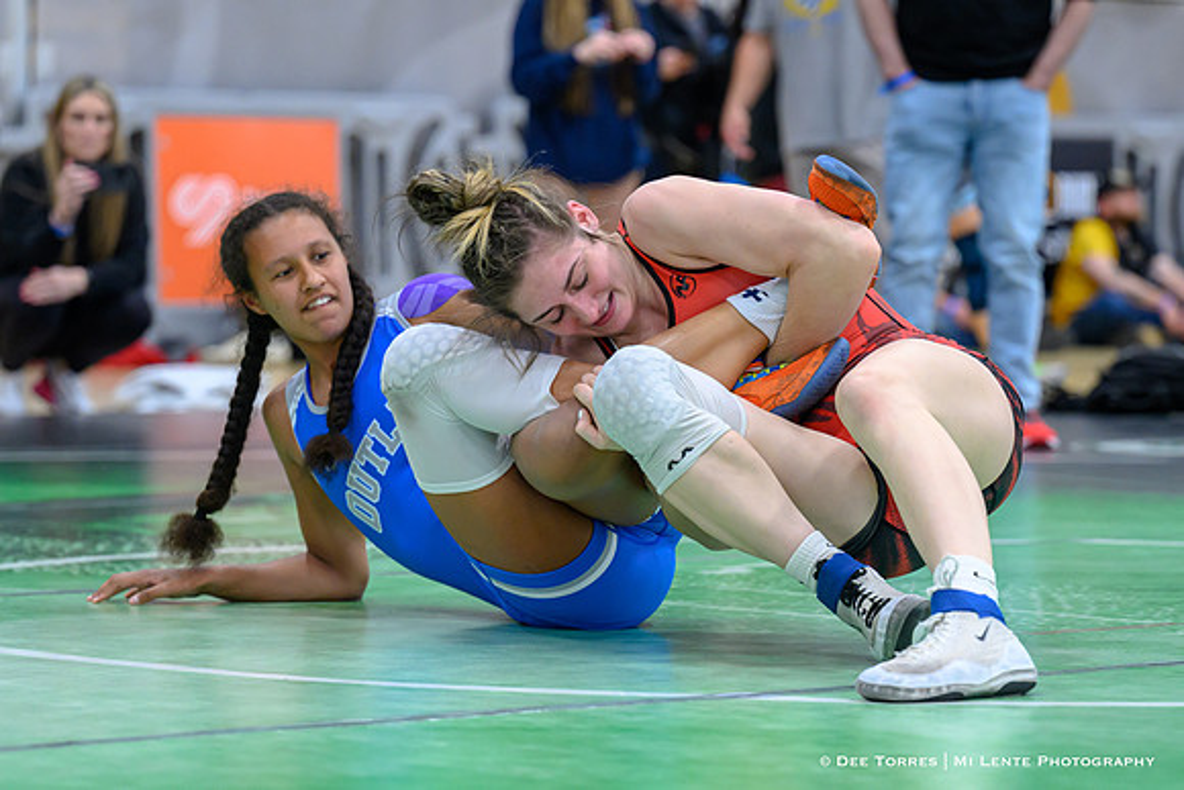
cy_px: 496
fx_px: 5276
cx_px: 599
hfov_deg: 12.8
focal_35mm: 160
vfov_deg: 8.6
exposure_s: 1/800
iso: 2200
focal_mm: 98
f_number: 2.8
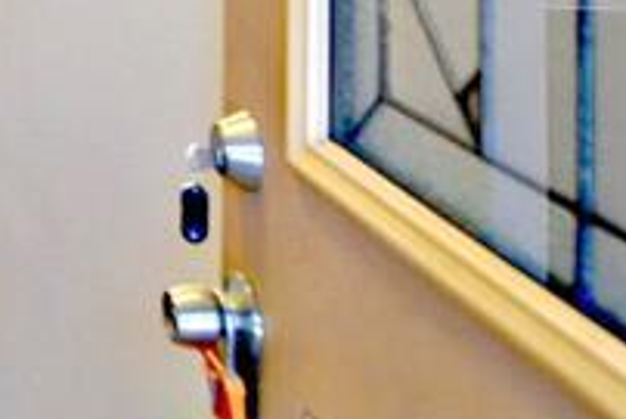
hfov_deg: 22.0
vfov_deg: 16.4
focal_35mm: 71
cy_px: -312
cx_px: -381
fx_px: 1235
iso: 800
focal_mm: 14
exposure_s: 1/60
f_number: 3.5
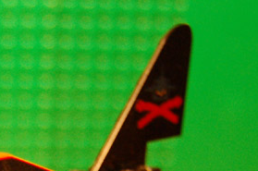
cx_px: -55
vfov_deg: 9.1
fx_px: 1016
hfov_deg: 14.0
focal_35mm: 142
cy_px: 339
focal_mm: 22
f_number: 3.8
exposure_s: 1/40
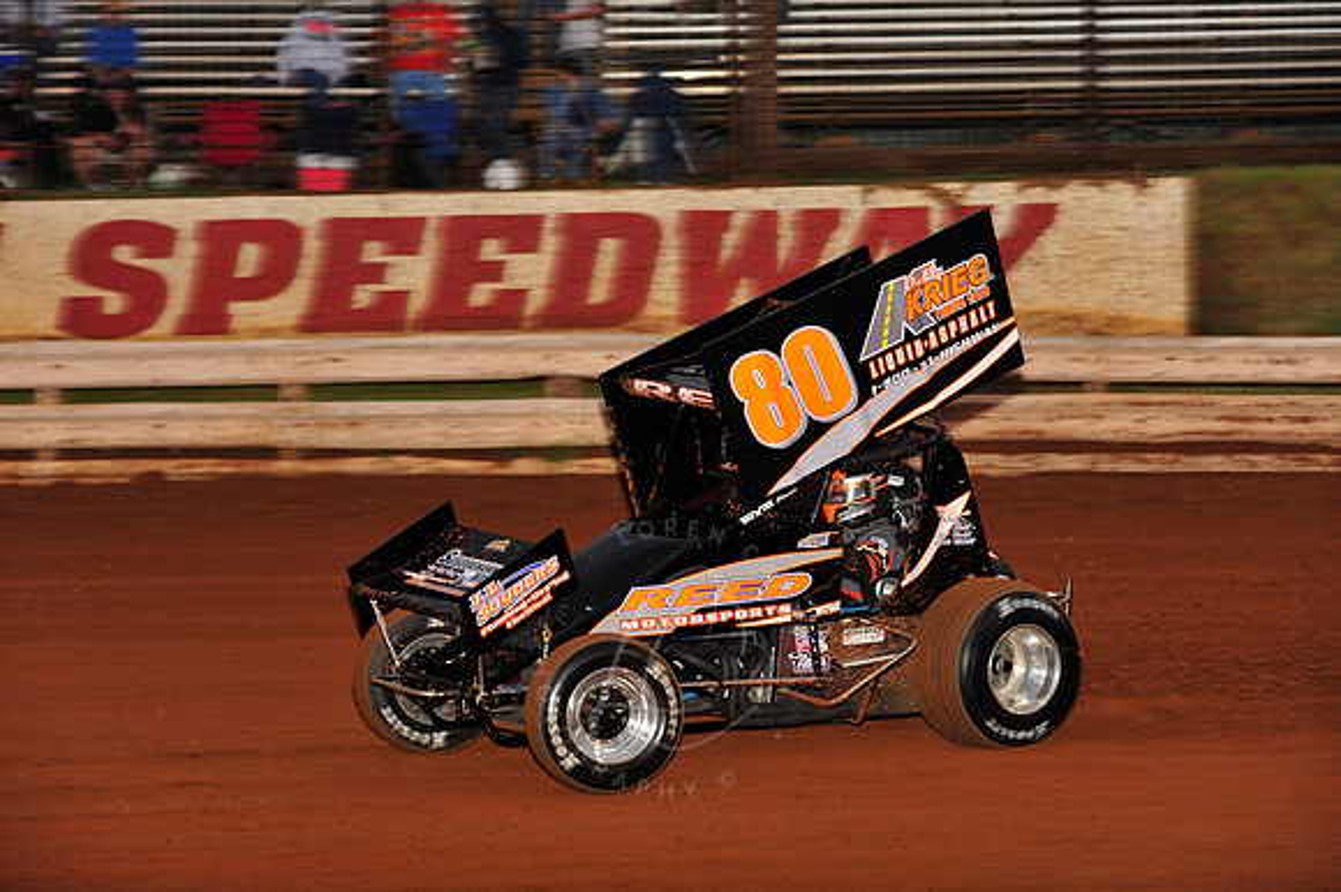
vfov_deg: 11.4
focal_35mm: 120
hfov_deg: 17.1
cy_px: 446
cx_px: 670
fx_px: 4467
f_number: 6.3
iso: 800
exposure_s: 1/320
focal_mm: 120
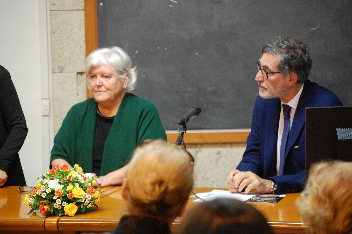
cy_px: 117
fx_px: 952
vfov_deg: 14.0
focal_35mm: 98
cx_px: 176
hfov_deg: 20.9
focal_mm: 65
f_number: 4.2
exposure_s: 1/25
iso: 1600
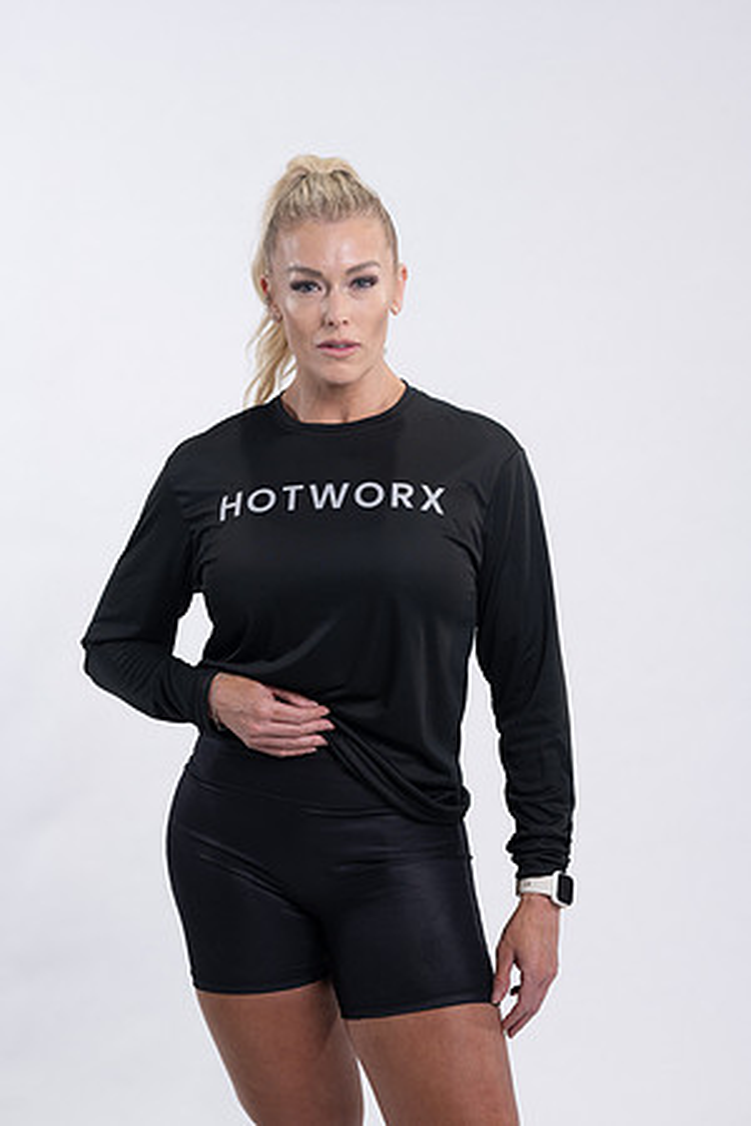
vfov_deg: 23.9
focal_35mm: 85
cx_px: 376
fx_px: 2660
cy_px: 563
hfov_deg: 16.1
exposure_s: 1/125
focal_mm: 85
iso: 200
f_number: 4
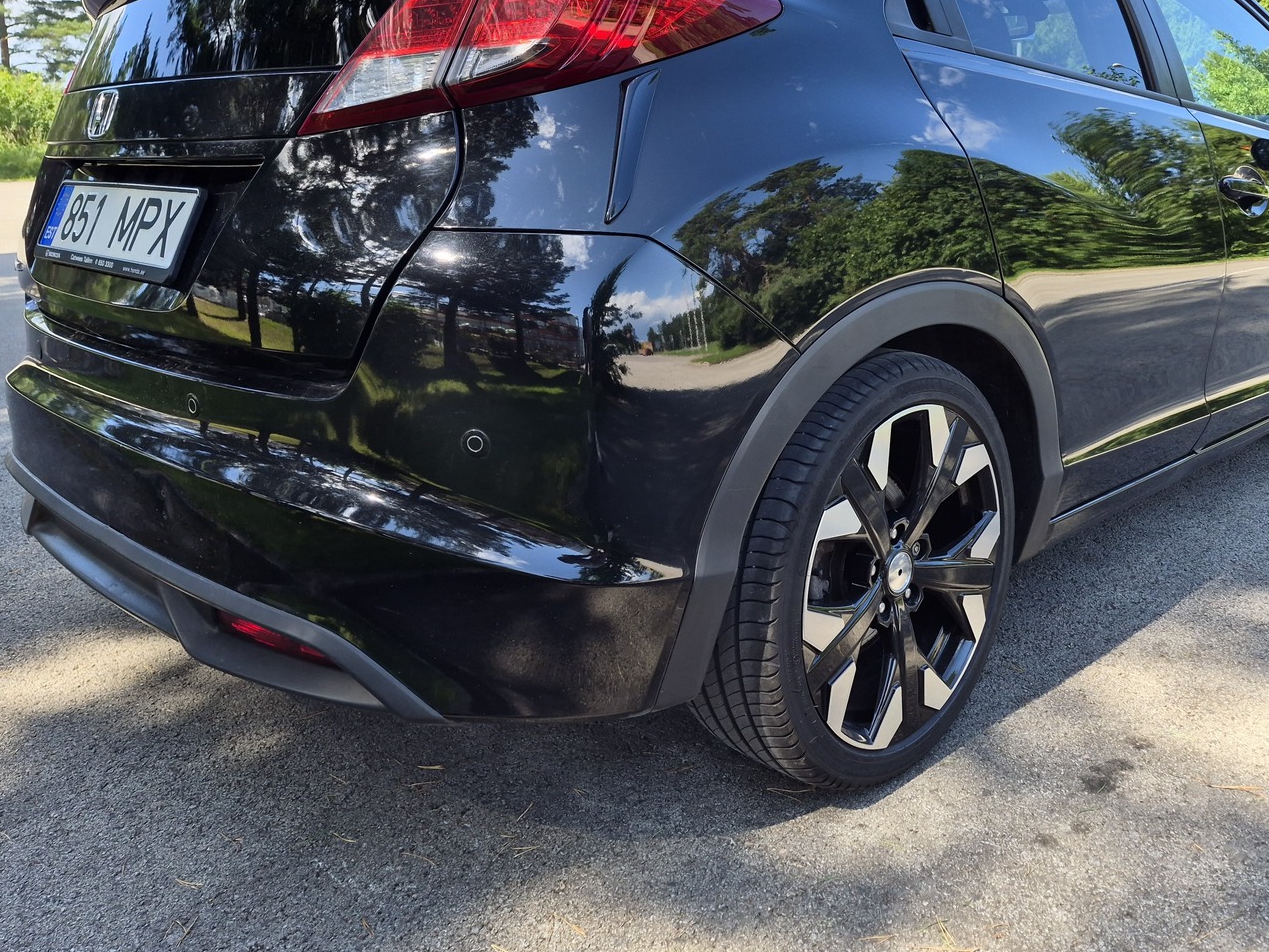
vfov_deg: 47.9
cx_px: 678
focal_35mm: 29
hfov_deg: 61.6
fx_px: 1063
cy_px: 373
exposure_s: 1/1660
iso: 80
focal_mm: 5.4
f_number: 1.8
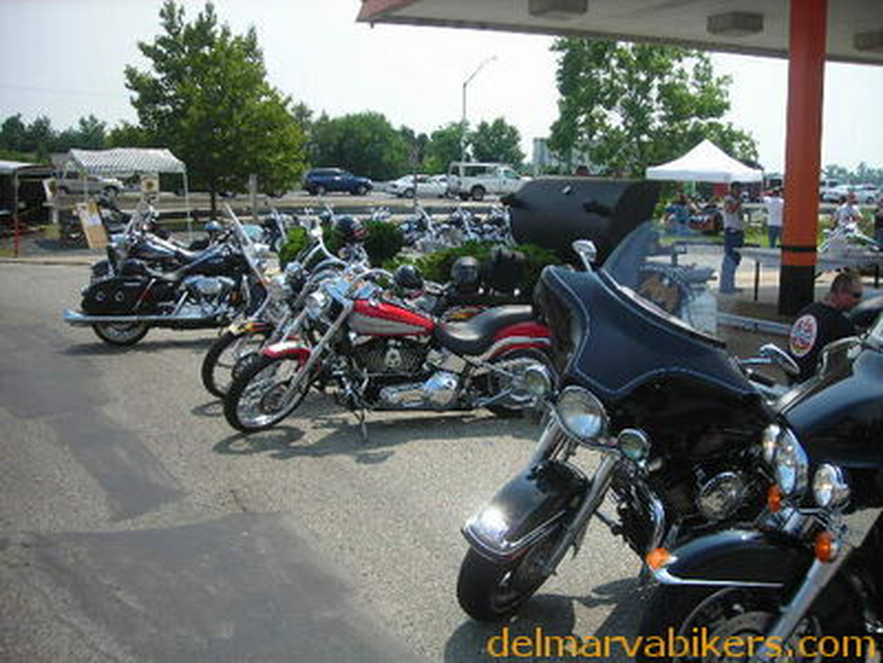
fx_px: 969
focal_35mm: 38
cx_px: 442
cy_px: 332
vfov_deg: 37.7
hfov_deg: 49.0
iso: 50
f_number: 3.2
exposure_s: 1/519
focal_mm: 6.3
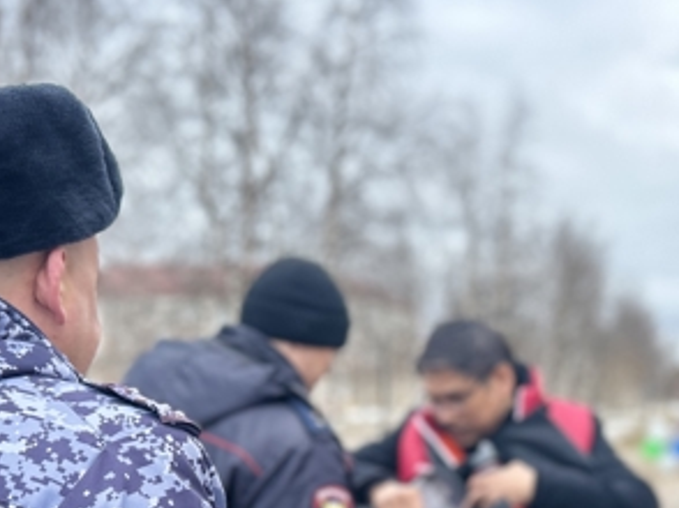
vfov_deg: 24.3
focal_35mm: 59
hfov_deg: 32.6
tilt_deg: -3.0
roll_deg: -0.1
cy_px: 425
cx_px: 401
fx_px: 1156
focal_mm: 5.7
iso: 50
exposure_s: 1/1112
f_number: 1.5
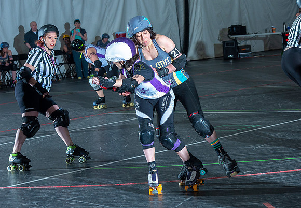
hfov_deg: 14.3
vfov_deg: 9.9
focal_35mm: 142
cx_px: 204
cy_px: 123
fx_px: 1200
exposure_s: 1/160
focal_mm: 105
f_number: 8
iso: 800
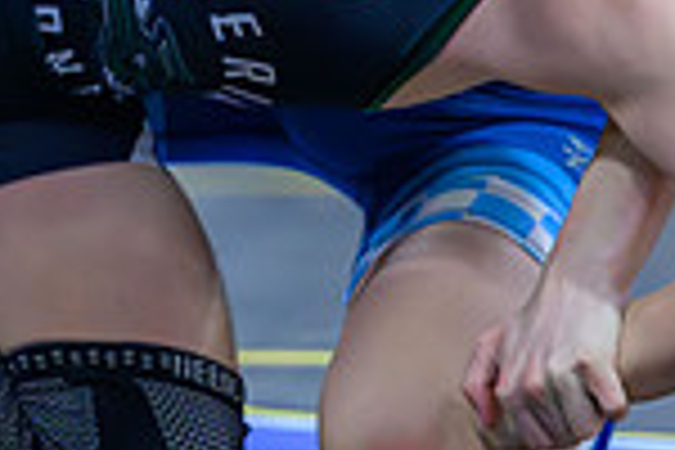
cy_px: -250
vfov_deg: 2.4
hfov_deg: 3.7
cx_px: 193
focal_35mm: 562
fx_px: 10537
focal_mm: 130
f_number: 2.8
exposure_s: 1/800
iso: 12800
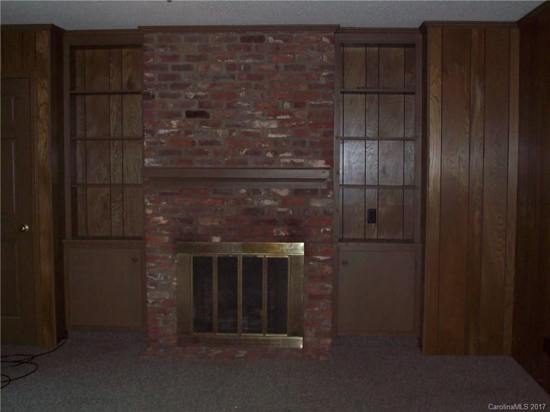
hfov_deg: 42.1
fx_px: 715
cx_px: 275
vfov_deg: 32.2
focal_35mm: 45
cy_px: 206
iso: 200
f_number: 3
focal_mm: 7.6
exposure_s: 1/73.6
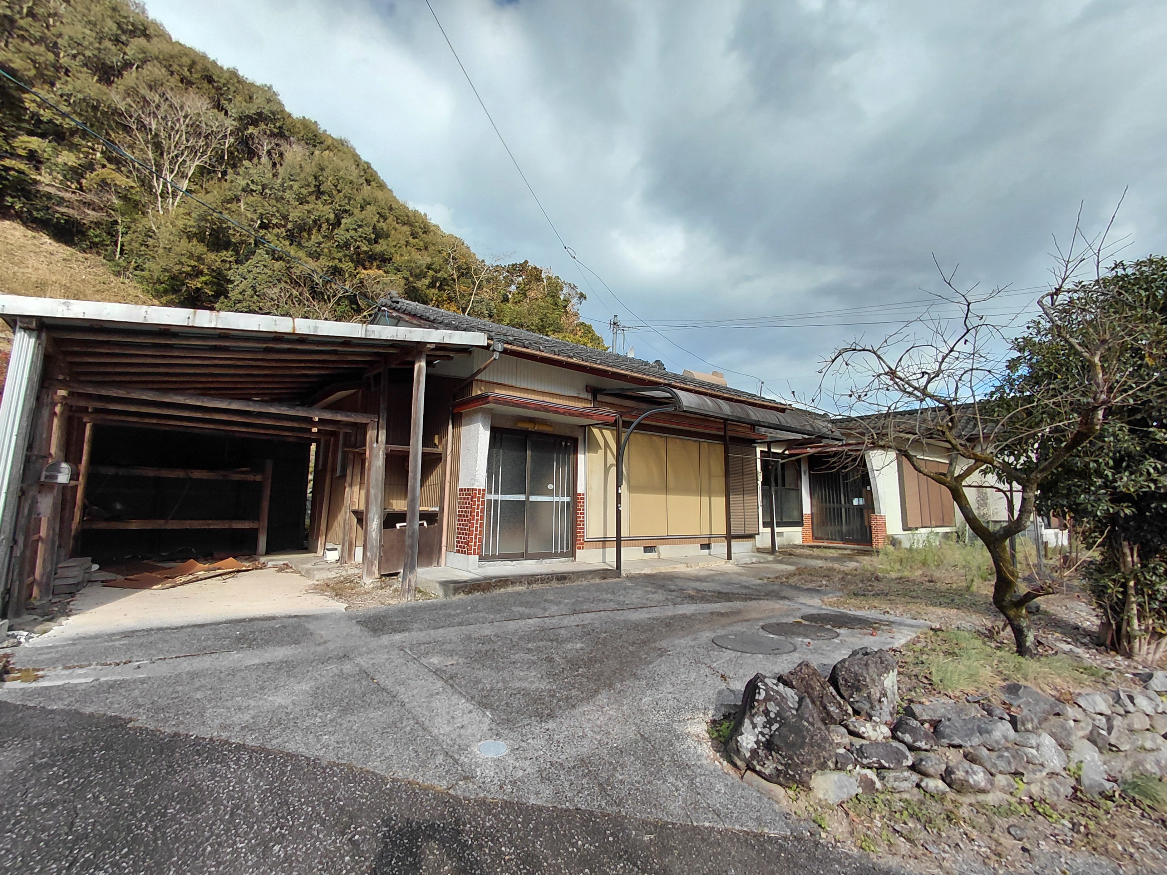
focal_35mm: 16
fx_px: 539
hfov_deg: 94.5
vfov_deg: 78.1
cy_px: 438
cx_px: 584
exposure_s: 1/1015
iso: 40
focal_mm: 1.64
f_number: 2.2
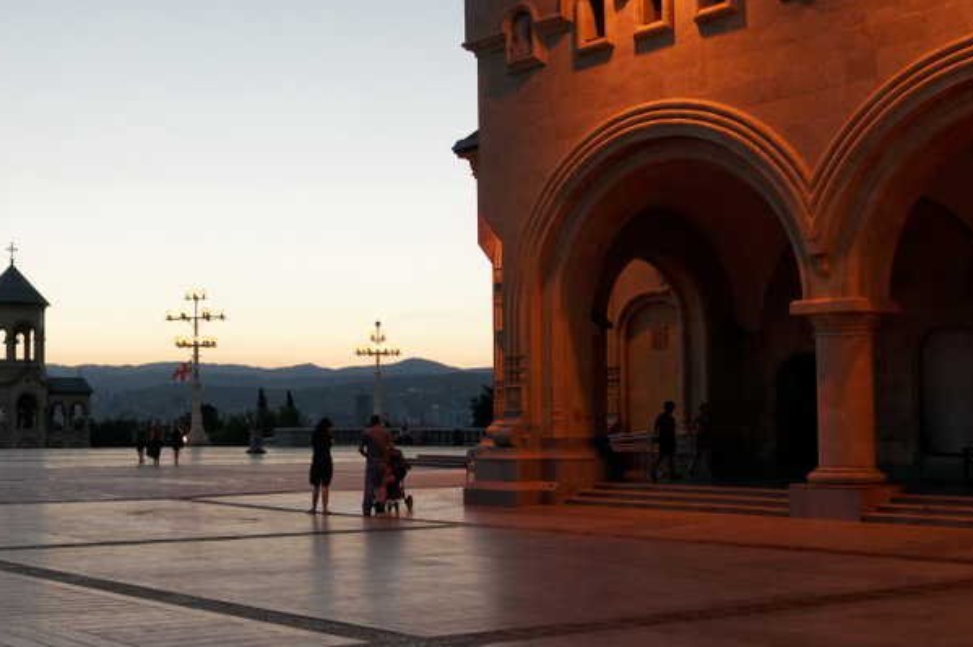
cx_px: 178
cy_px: 358
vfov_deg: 26.4
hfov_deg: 37.4
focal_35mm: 51
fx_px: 1377
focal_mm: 17
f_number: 4
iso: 400
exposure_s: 1/160
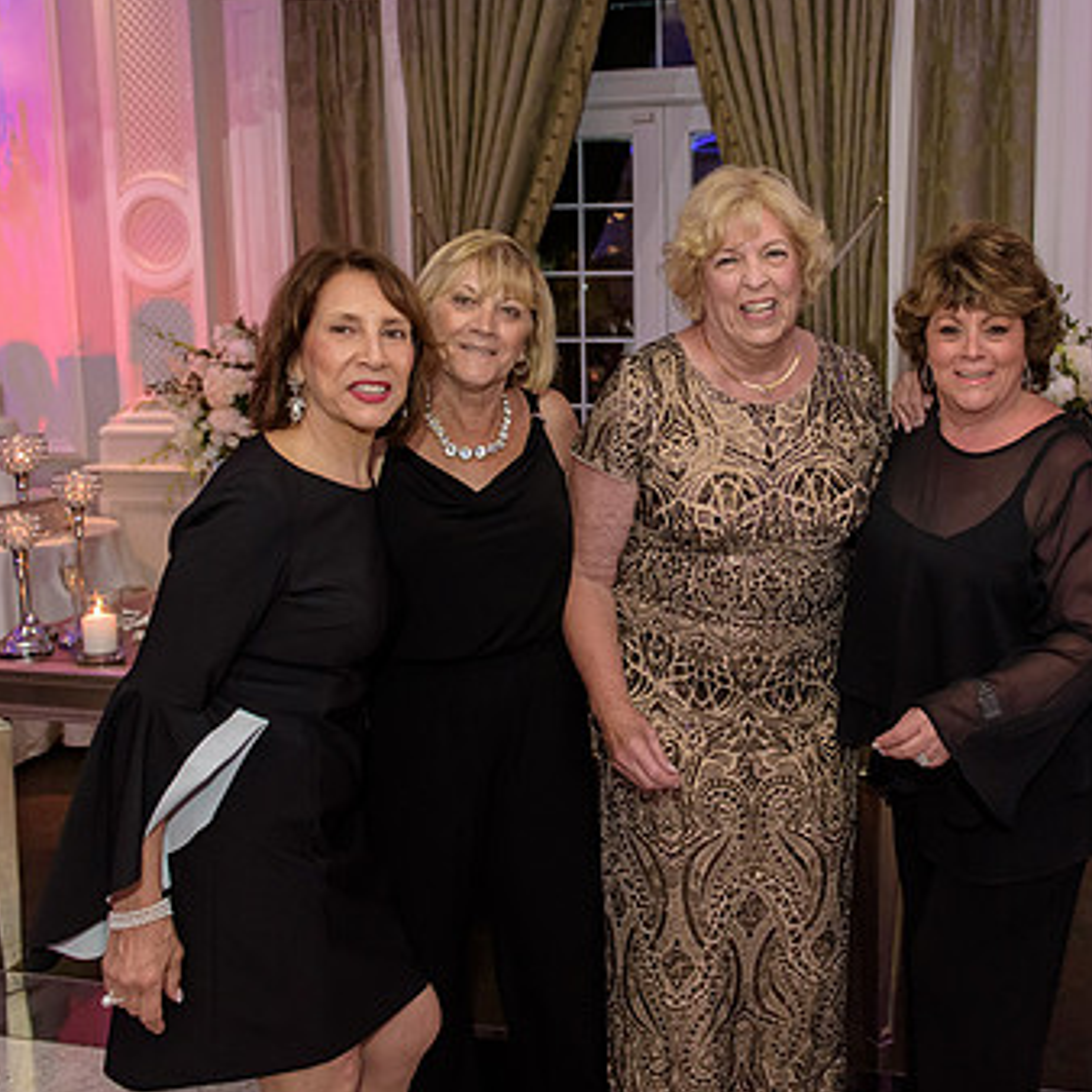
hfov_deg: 46.6
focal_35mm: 35
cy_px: 480
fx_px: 1249
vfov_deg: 47.1
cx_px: 717
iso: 1600
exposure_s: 1/125
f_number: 3.2
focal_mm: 24
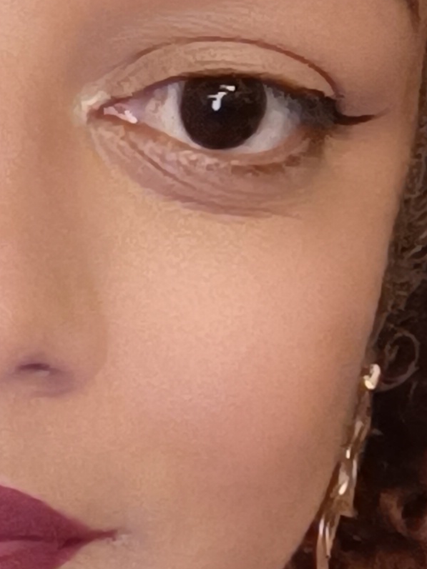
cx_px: -81
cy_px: 676
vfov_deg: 13.8
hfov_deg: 10.5
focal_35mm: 139
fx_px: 2286
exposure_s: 1/25
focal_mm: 3.24
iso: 861
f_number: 2.45
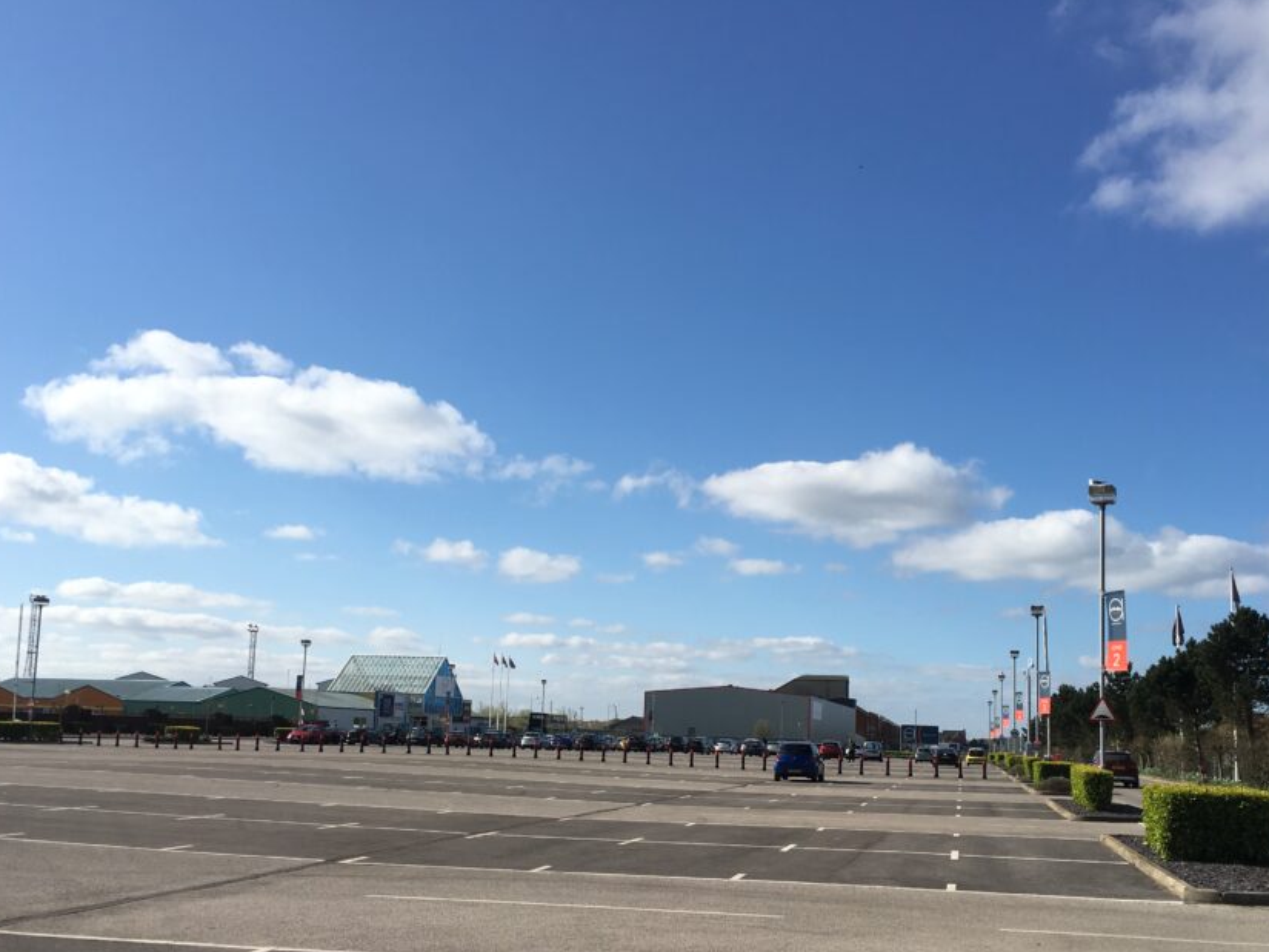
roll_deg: -1.7
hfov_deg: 51.3
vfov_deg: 39.5
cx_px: 671
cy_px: 583
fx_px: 1320
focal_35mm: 36
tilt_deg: +7.8
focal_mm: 4.15
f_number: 2.2
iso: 25
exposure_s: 1/2137
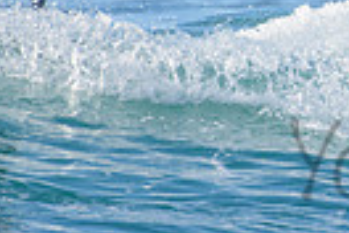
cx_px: 518
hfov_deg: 0.8
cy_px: 44
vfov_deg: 0.5
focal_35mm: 2701
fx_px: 26183
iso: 400
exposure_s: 1/2000
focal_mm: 500
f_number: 5.6
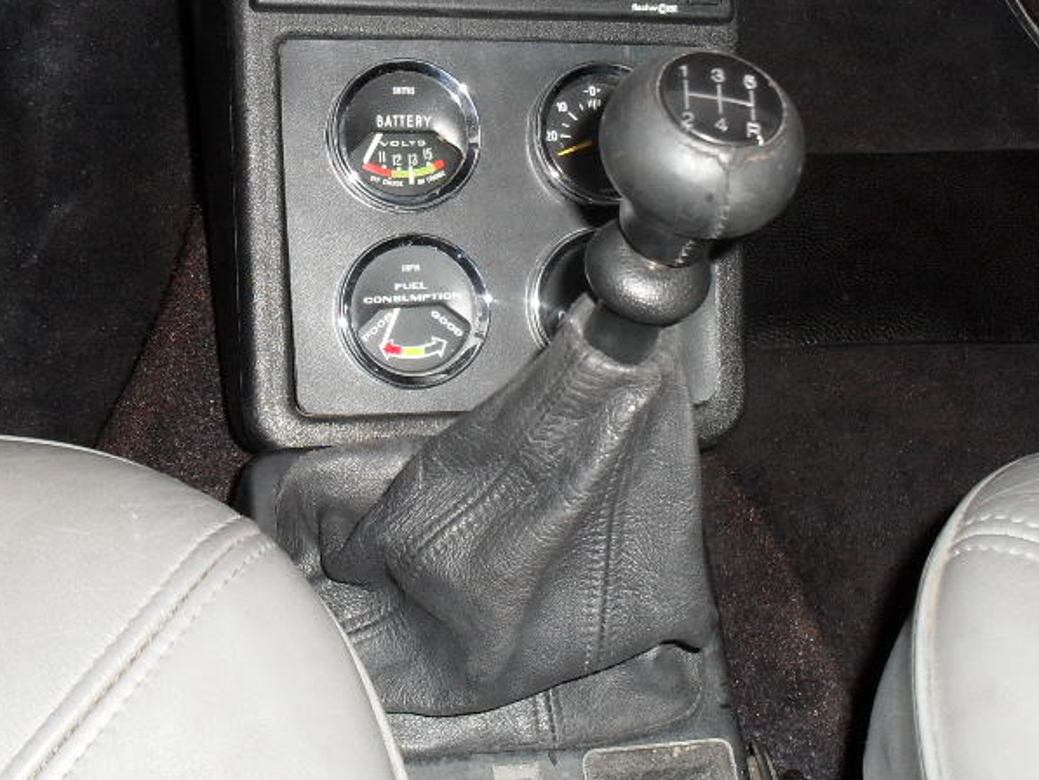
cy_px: 202
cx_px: 522
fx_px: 1801
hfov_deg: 32.2
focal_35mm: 60
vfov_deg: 24.2
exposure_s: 1/45
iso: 200
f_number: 3.2
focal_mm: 6.3
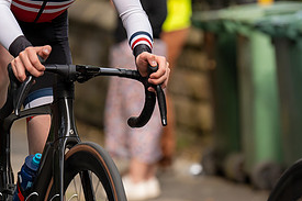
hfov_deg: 5.2
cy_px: 13
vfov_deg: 3.5
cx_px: 19
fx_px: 3328
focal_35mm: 397
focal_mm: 188
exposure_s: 1/640
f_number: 4
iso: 400
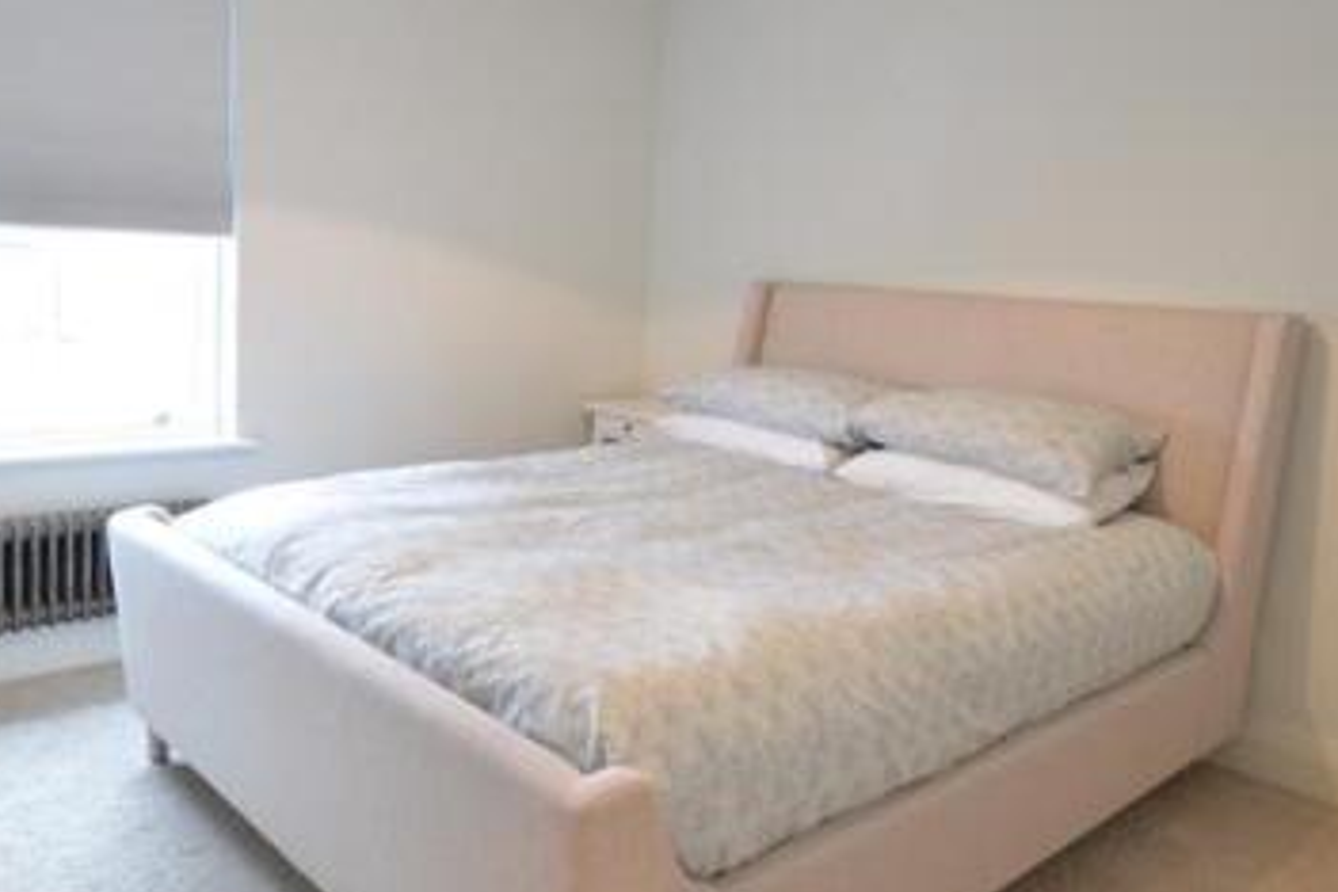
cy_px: 381
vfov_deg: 46.3
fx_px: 1041
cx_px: 488
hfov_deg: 64.4
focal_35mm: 28
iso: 720
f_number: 3.5
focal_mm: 10
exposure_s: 1/15
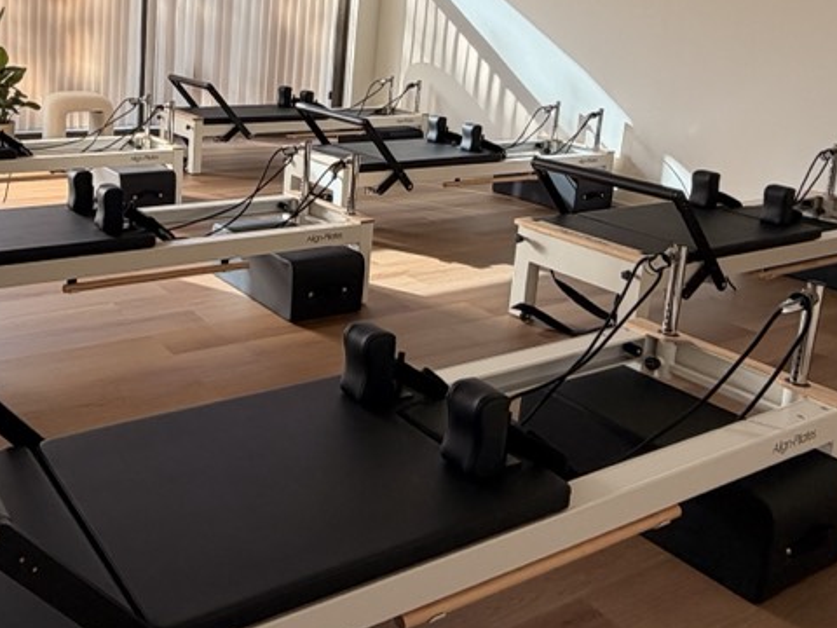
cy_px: 136
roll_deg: -2.0
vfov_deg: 39.3
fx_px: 846
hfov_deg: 49.7
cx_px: 173
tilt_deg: -10.2
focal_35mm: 35
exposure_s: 1/121
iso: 40
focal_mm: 2.22
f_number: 2.2
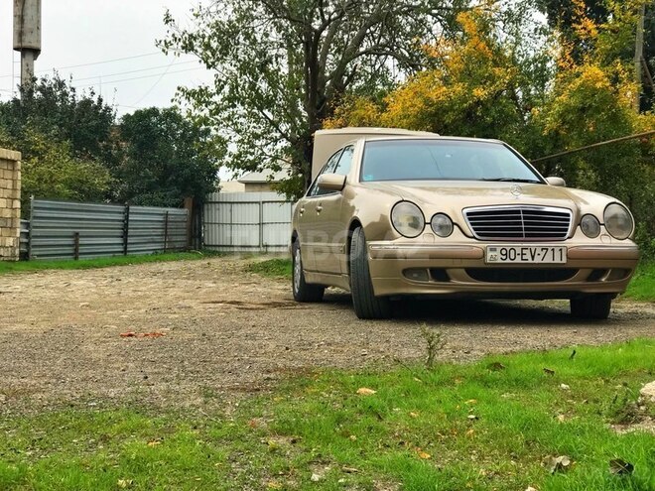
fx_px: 1079
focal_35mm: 57
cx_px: 328
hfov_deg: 33.8
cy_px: 246
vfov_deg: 25.7
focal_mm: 6.6
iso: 20
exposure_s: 1/276
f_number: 2.8
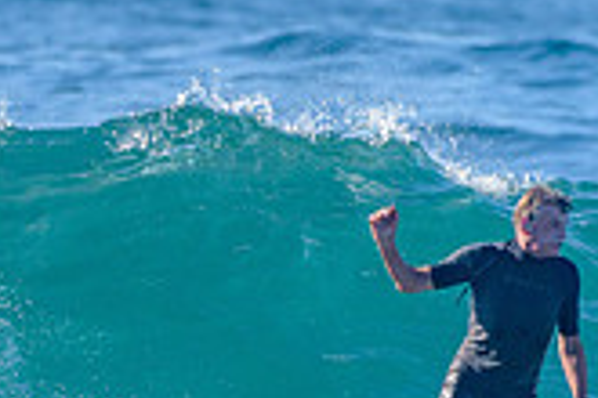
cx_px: 434
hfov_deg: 1.0
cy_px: 580
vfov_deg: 0.6
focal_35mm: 2152
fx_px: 35744
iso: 320
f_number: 5.6
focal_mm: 500
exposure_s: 1/2000
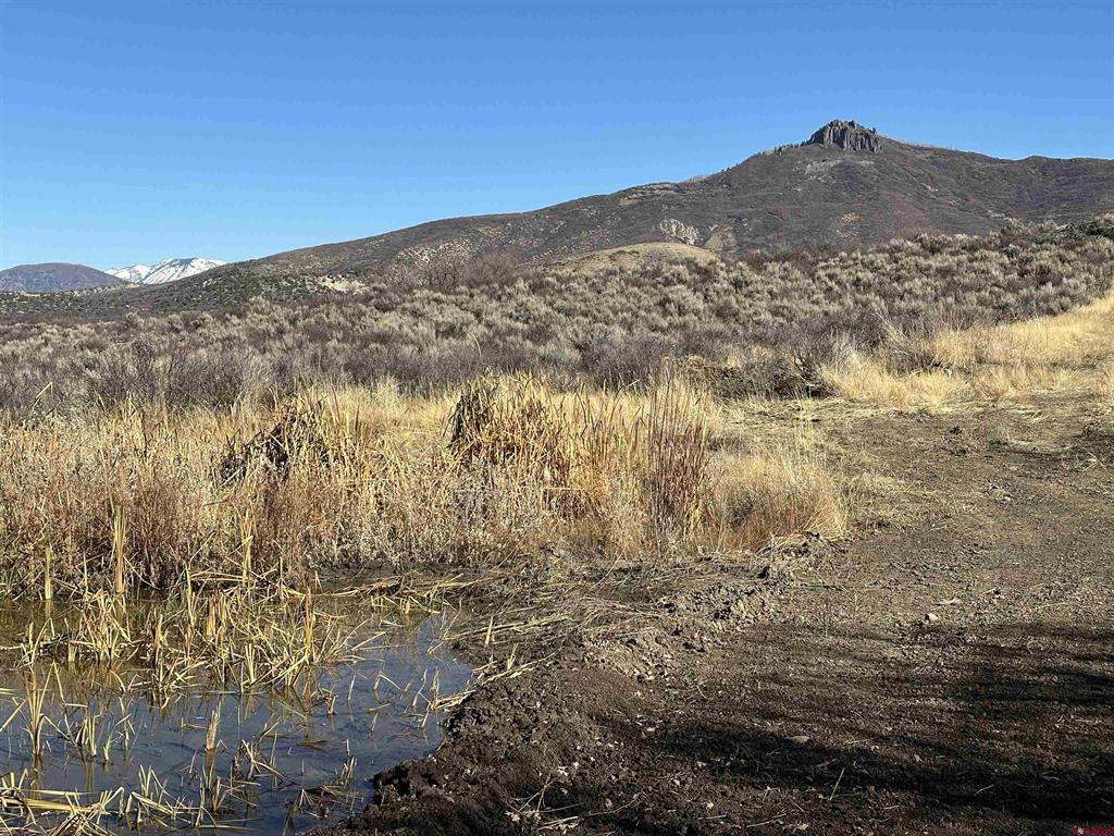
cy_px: 418
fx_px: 1545
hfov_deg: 39.7
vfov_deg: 30.3
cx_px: 557
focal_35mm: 48
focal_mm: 6.86
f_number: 1.78
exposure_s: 1/4184
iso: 64
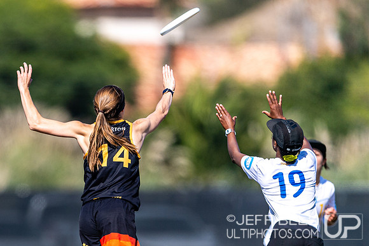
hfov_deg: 2.5
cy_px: 220
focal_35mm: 840
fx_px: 8613
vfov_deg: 1.6
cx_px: 34
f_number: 2.8
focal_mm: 400
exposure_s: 1/3200
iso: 100
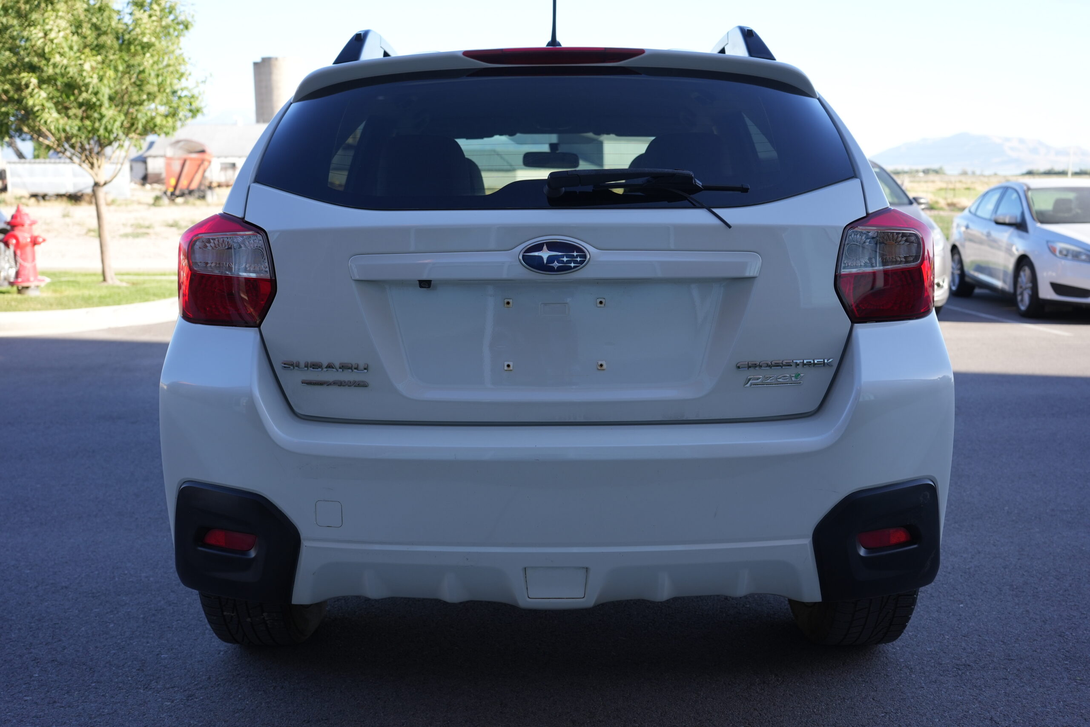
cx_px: 545
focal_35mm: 35
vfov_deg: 37.9
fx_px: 1060
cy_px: 364
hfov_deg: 54.4
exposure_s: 1/320
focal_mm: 35
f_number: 4.5
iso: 250
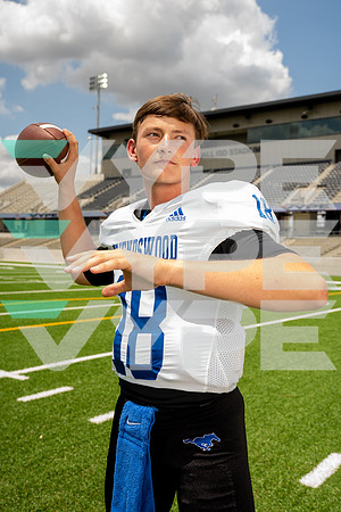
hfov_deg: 35.1
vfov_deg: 50.7
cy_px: 256
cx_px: 170
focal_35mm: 38
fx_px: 540
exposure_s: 1/250
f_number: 6.3
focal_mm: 38
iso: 64
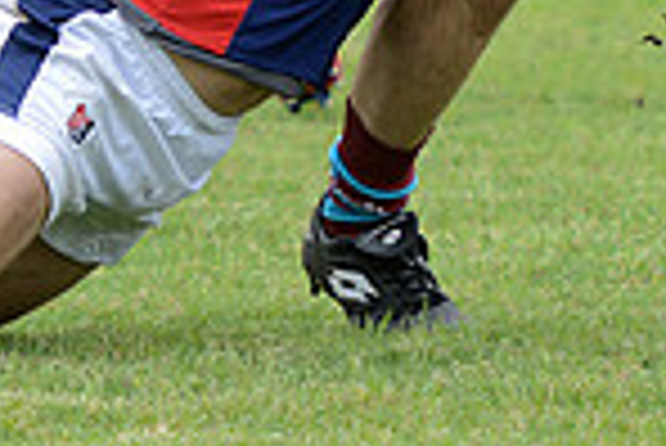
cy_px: -399
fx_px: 15277
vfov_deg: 1.7
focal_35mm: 825
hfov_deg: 2.5
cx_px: 292
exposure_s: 1/640
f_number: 4
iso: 400
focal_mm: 210
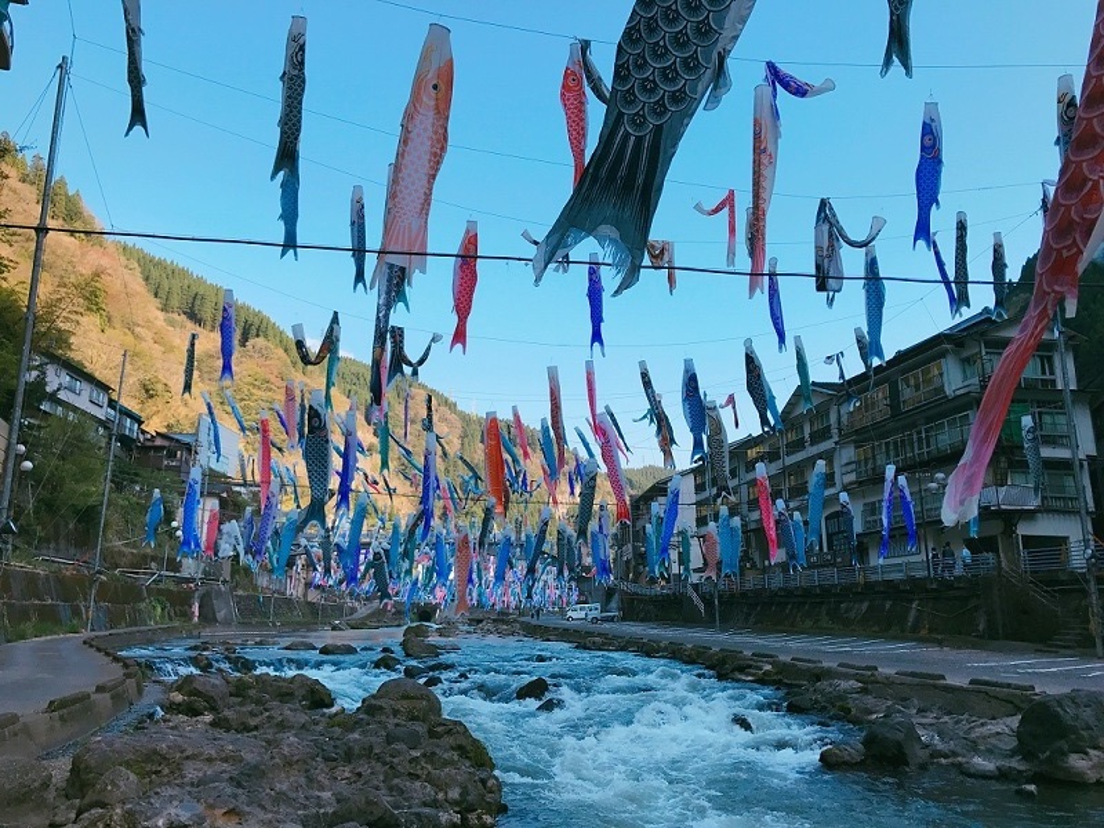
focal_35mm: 28
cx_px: 552
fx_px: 893
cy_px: 414
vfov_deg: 49.7
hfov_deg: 63.4
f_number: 1.8
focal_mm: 3.99
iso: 20
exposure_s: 1/833
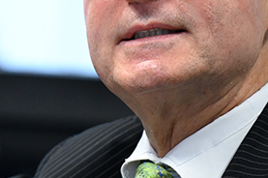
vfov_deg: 1.5
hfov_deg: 2.2
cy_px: 74
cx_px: 57
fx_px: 6915
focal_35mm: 930
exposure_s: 1/160
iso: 1600
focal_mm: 200
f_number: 2.8
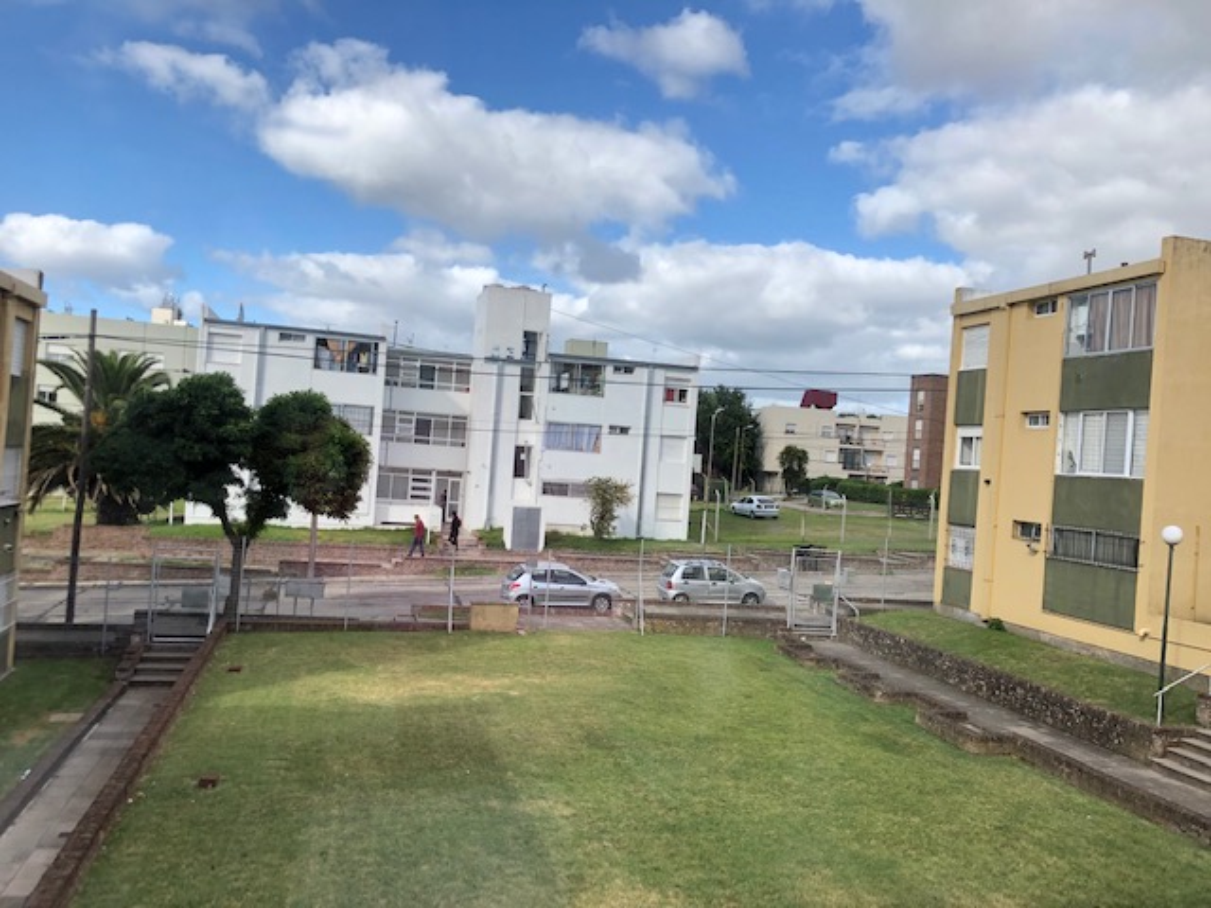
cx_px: 606
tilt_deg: +0.7
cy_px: 454
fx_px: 980
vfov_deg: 49.7
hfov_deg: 63.4
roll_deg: -2.4
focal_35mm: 28
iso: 20
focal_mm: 3.99
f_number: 1.8
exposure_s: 1/750
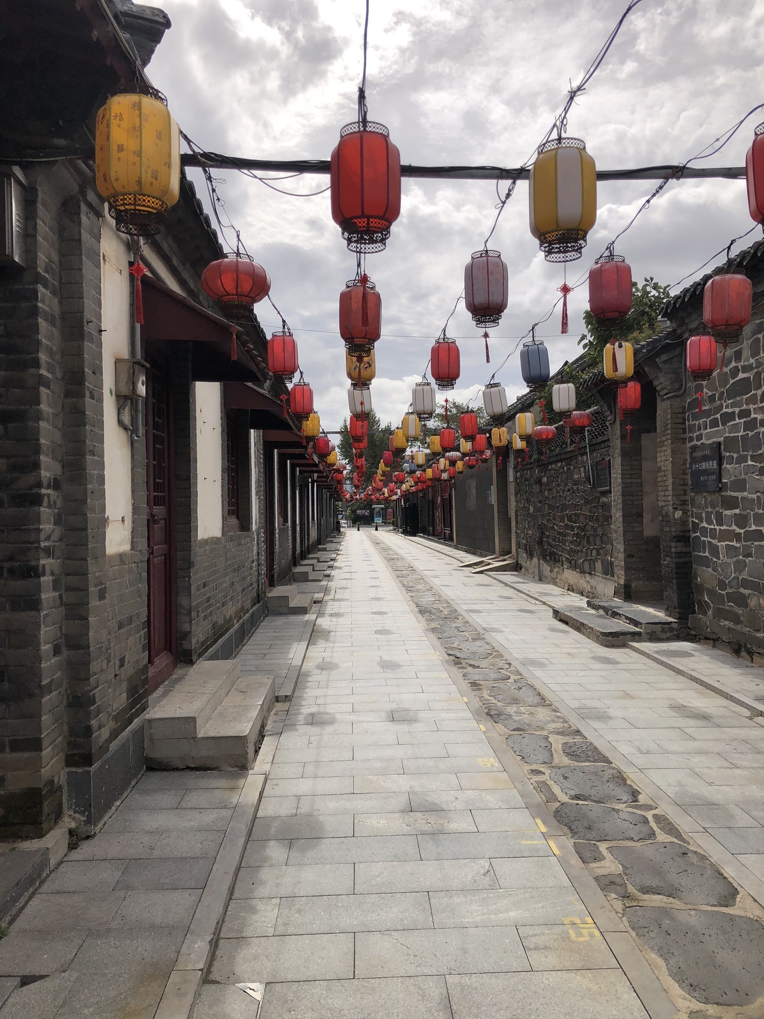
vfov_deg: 63.4
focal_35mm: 28
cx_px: 382
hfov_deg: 49.7
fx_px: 824
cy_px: 510
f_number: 1.8
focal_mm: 3.99
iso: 20
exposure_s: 1/4000
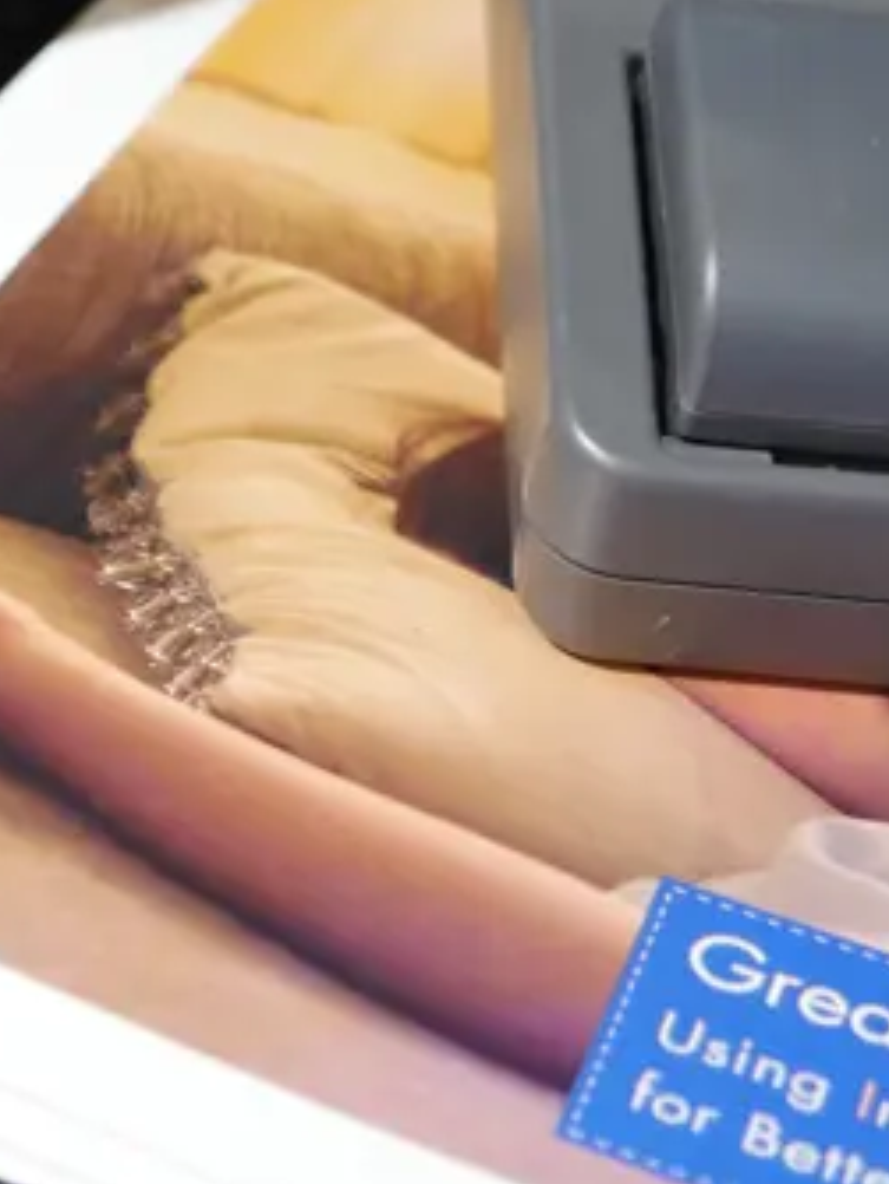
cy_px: -172
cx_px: -110
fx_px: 3146
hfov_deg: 15.6
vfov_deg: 20.2
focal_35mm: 92
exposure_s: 1/60
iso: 640
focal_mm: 15
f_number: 3.6
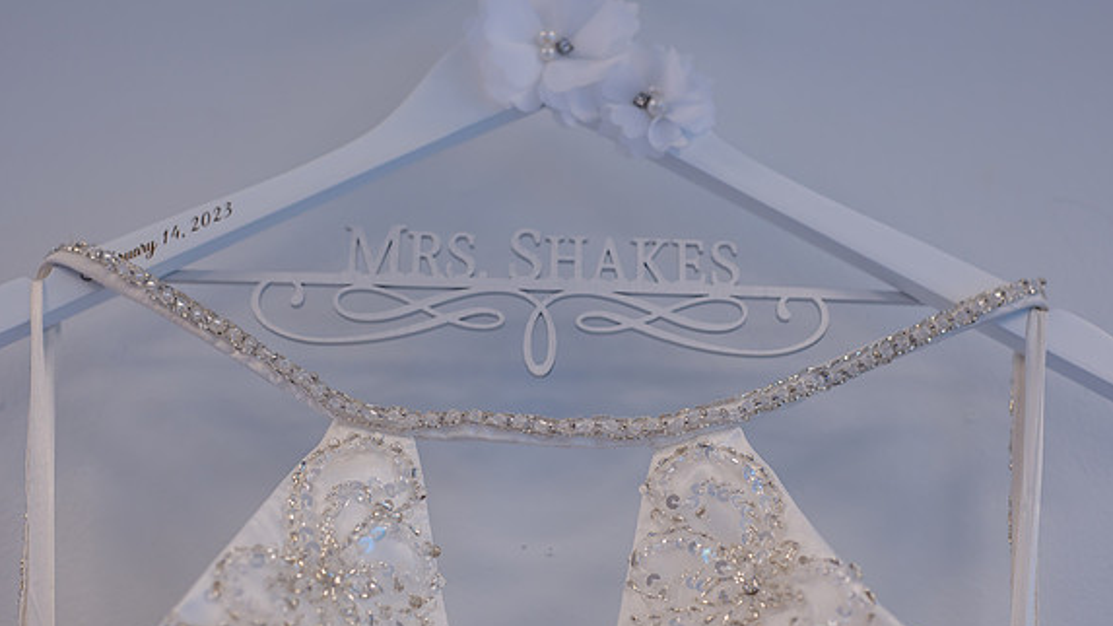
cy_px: 327
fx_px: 1564
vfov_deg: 22.6
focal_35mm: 53
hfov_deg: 39.2
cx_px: 559
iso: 320
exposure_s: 1/80
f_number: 4
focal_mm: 50
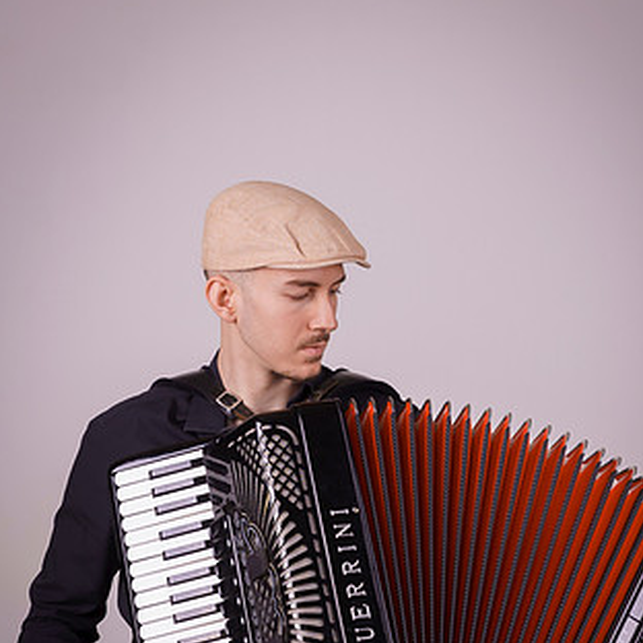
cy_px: 297
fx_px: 1807
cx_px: 299
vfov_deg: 20.2
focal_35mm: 86
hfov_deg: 20.2
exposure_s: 1/80
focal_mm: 35
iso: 100
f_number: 6.3
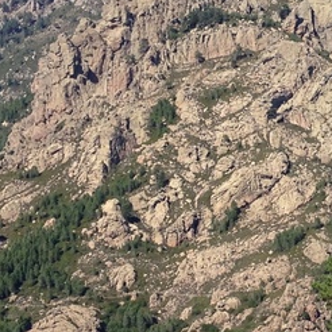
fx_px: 1638
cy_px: 209
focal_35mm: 151
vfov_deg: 11.6
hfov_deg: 11.3
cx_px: 399
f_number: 2.4
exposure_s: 1/1416
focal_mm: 4.28
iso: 64
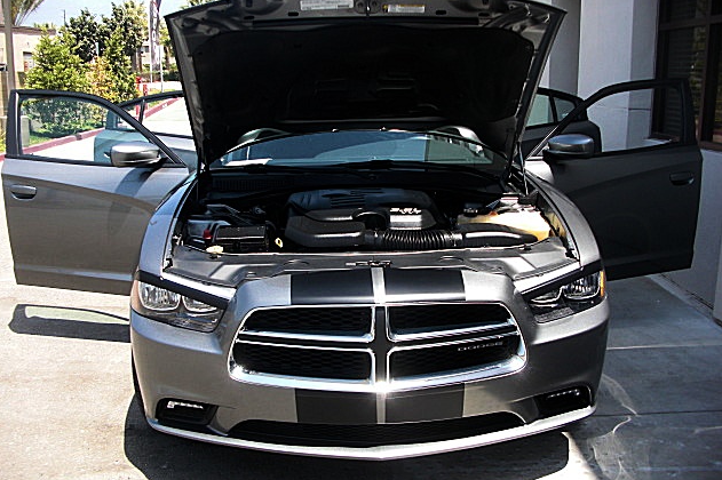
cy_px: 226
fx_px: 762
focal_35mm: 38
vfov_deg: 35.0
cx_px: 358
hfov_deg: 50.7
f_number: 2.8
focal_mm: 6.3
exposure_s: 1/320
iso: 50
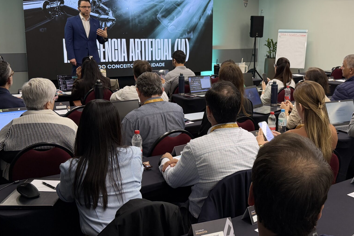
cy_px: 101
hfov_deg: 46.0
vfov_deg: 31.8
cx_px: 222
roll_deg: -0.9
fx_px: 413
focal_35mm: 42
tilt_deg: -10.8
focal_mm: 6.76
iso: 160
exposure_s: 1/60
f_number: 1.78
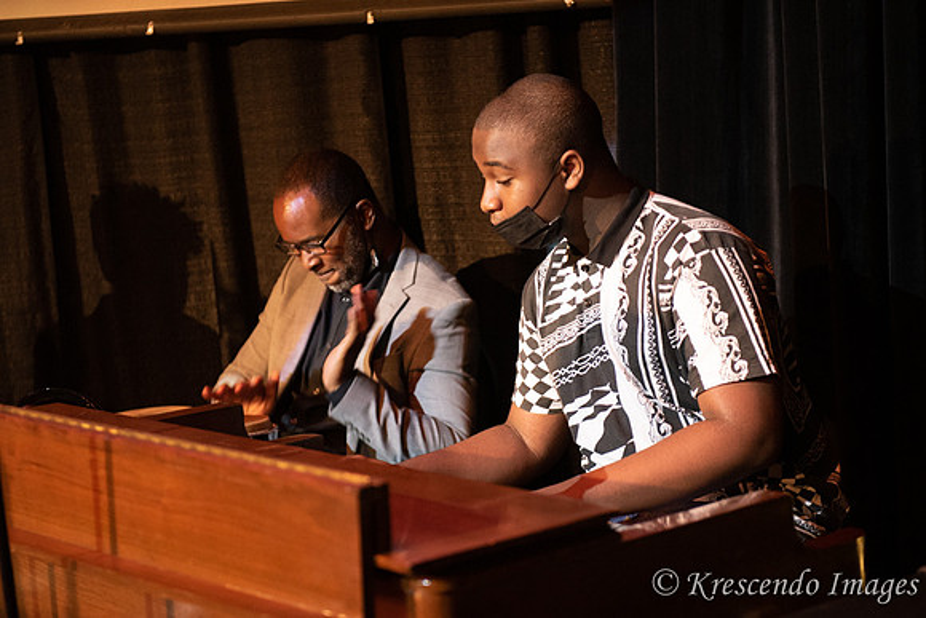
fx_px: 2147
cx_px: 493
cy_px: 335
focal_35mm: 83
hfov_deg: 24.3
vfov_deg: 16.4
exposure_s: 1/200
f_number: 2.8
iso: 3200
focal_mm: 70
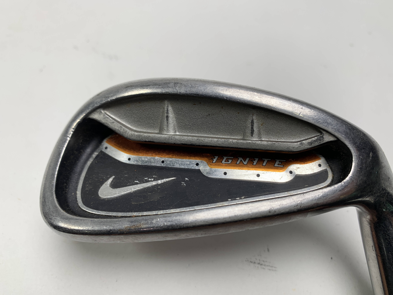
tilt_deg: -60.3
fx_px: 295
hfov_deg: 67.3
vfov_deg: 53.1
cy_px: 148
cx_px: 196
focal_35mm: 26
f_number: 1.8
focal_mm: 4.25
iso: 25
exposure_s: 1/181
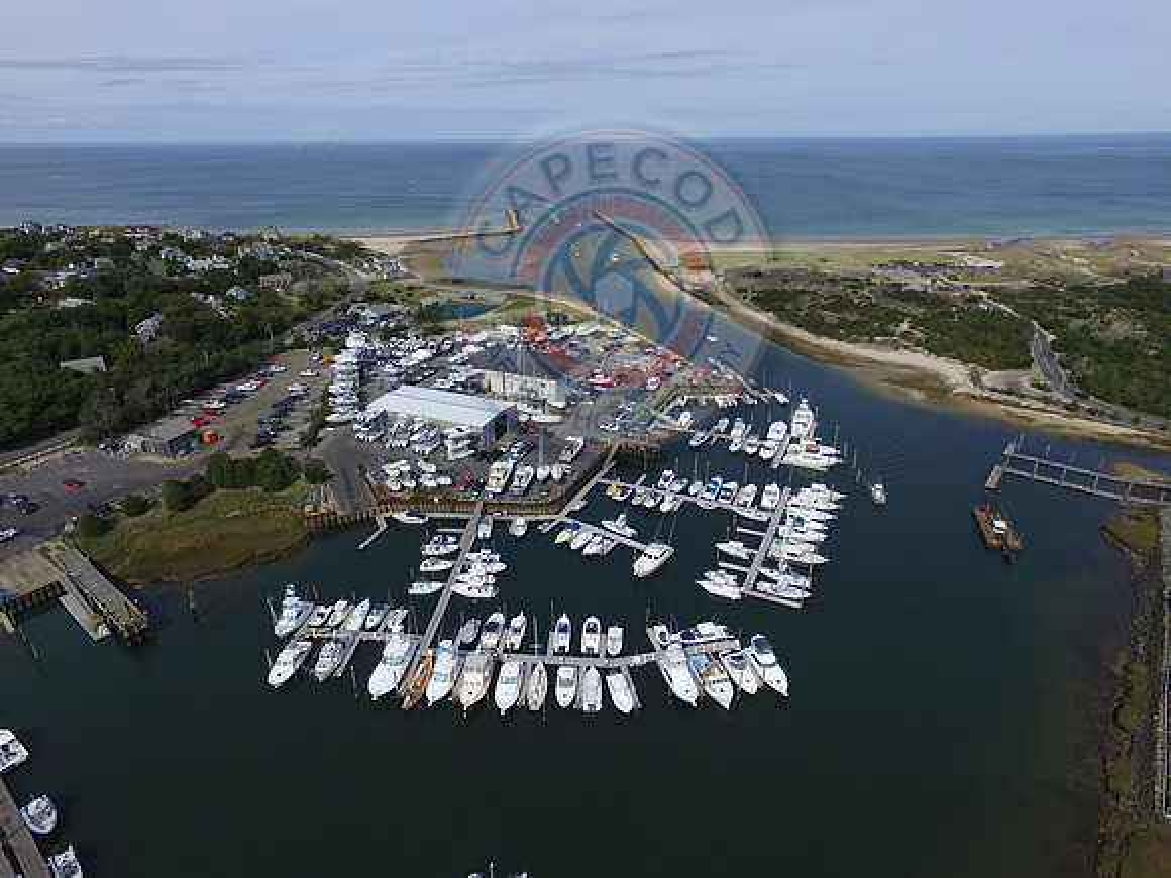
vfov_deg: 66.0
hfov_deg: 81.7
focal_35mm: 20
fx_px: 677
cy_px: 439
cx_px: 586
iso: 100
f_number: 2.8
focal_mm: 3.61
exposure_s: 1/1650
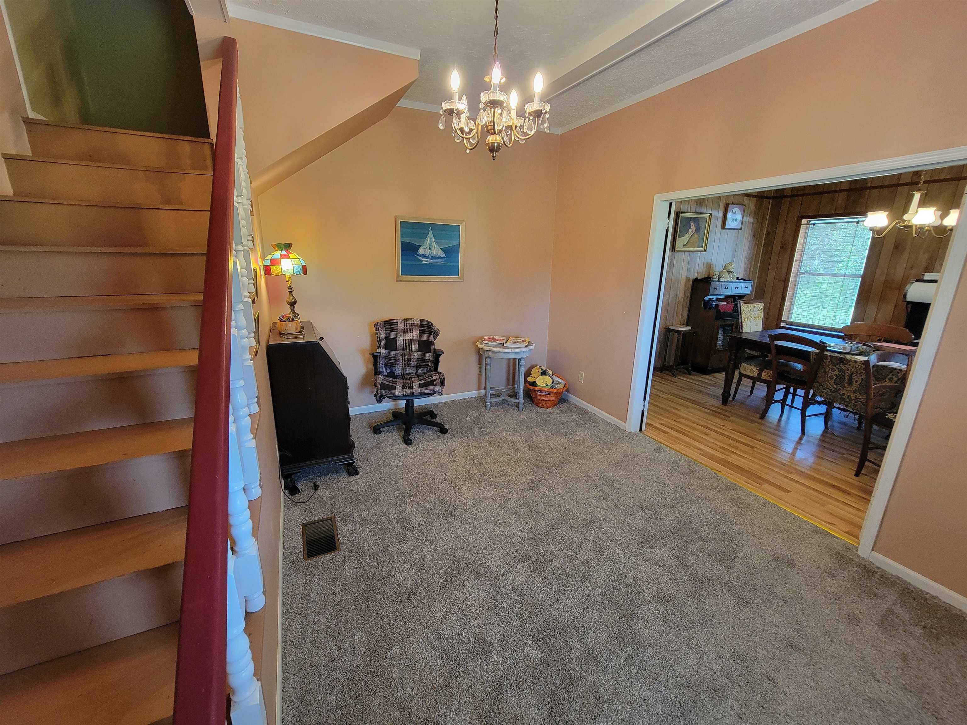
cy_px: 362
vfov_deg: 89.9
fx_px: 363
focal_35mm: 13
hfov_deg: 106.2
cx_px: 484
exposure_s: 1/60
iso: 400
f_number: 2.2
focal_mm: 2.2
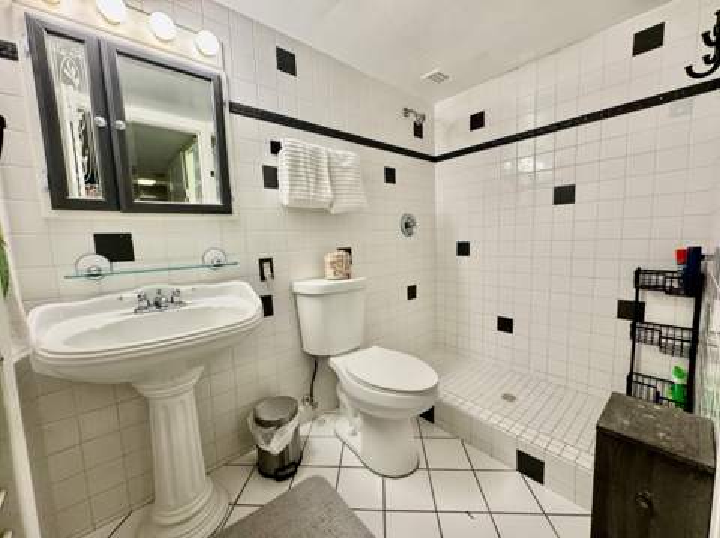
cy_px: 269
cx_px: 360
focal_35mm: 14
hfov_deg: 102.1
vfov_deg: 85.6
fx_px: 291
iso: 200
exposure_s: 1/120
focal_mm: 2.22
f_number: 2.2
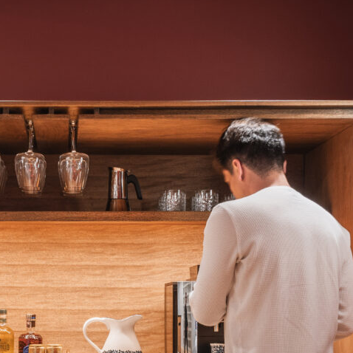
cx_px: 153
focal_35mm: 82
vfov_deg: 20.5
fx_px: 946
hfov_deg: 21.1
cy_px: 352
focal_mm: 20
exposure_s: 1/6
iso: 125
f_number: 5
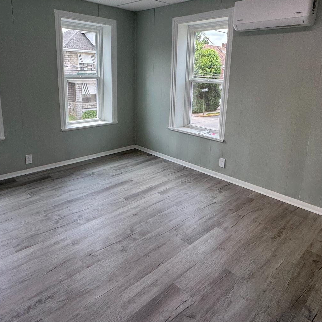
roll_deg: -0.8
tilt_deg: -13.0
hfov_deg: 62.9
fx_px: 263
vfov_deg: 62.5
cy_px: 133
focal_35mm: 25
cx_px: 154
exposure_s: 1/137
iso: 40
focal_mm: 2.22
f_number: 2.2
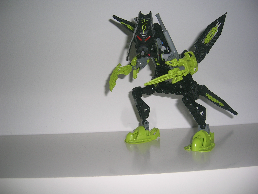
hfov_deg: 52.6
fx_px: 261
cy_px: 97
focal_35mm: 35
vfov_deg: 40.7
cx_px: 129
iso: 50
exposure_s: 1/60.1
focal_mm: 5.4
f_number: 2.8
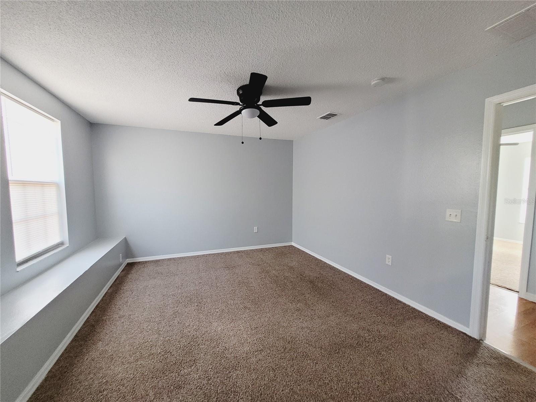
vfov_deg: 89.9
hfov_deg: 106.2
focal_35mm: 13
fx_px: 201
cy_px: 201
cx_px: 268
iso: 320
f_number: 2.2
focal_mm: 1.74
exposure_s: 1/60
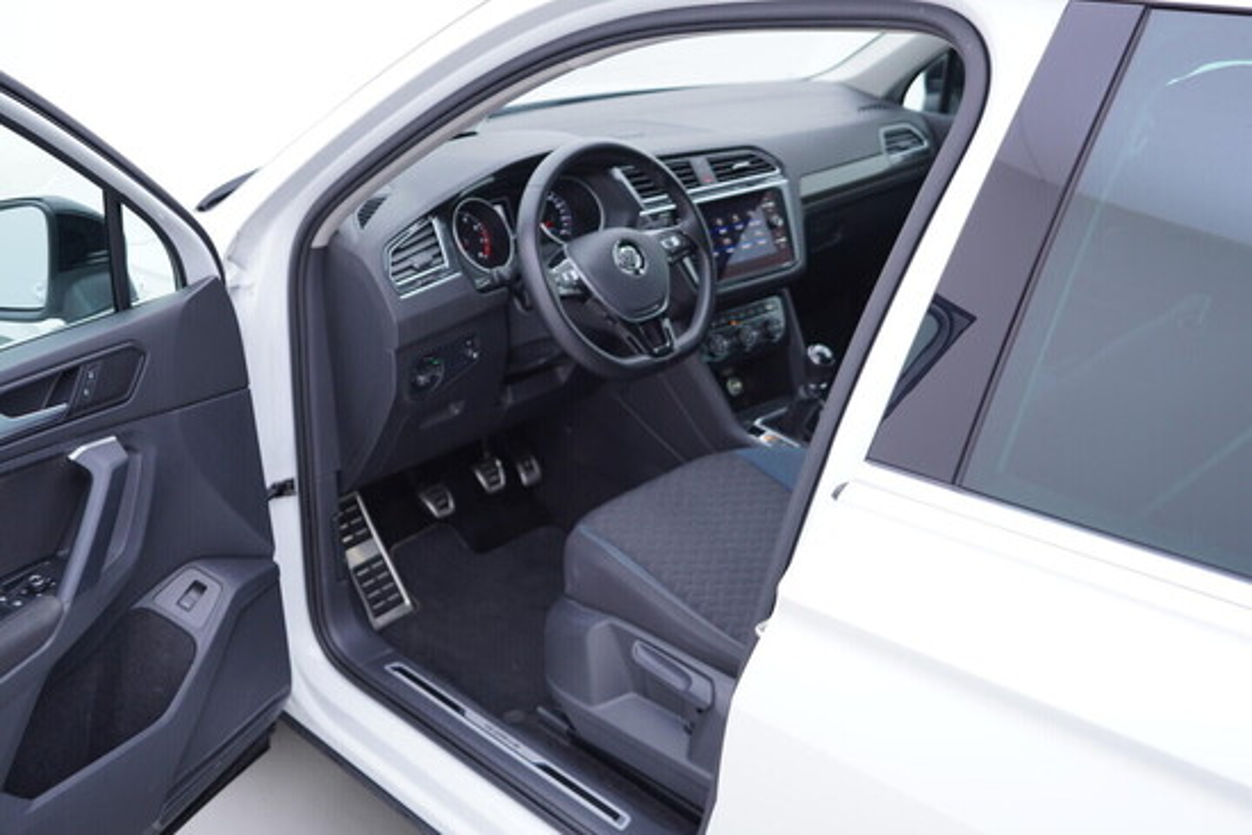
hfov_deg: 53.1
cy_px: 418
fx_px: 1252
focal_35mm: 36
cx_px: 626
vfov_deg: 36.9
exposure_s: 1/40
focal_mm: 24
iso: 125
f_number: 2.8
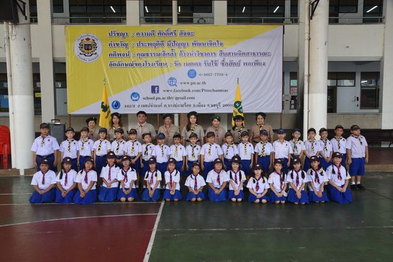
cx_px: 196
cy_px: 131
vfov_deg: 43.6
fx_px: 327
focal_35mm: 30
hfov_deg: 61.9
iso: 400
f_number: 11
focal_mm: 30
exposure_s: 1/30
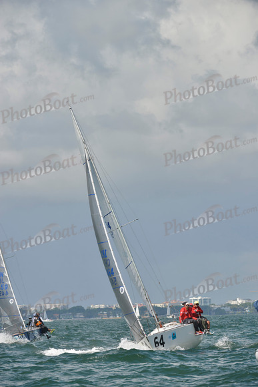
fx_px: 2363
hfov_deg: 6.2
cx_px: 129
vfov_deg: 9.4
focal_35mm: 220
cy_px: 194
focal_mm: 220
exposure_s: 1/1000
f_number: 8
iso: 200
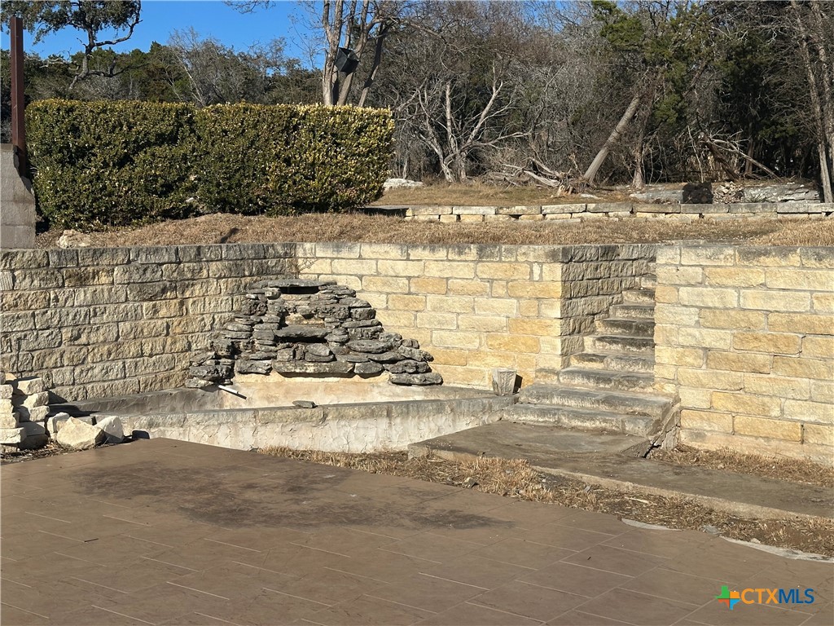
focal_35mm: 48
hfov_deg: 39.7
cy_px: 313
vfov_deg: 30.3
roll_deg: -1.2
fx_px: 1156
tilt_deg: -3.1
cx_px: 417
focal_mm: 6.86
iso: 64
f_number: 1.78
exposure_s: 1/8197
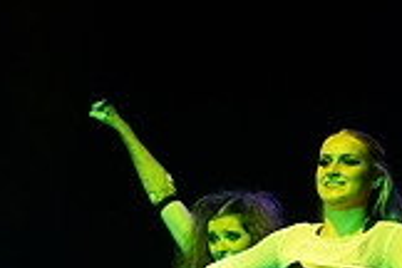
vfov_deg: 4.7
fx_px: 3238
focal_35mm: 290
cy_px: 393
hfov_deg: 7.0
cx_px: -184
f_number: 2.8
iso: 2000
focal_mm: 81
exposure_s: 1/320
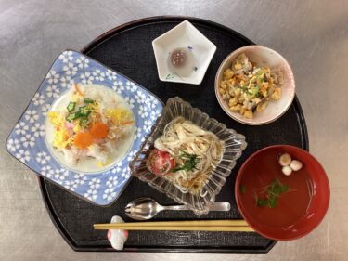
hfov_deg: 58.4
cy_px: 130
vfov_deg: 45.4
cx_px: 174
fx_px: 312
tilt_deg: -85.4
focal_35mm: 31
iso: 160
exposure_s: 1/60
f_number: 2.4
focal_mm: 3.3
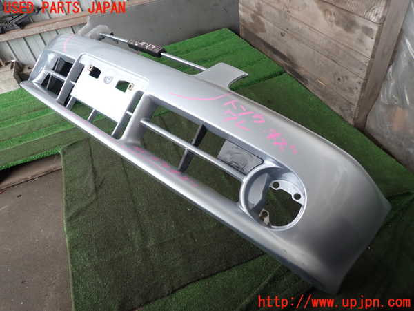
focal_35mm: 25
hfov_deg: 69.4
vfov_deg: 54.9
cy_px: 156
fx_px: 299
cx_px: 207
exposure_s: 1/60
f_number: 2
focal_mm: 4.5
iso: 100
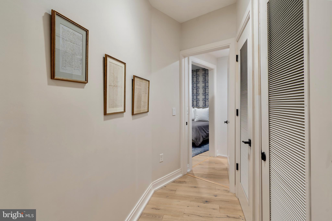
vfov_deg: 67.4
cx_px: 166
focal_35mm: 18
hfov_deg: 90.0
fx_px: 166
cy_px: 110
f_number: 8
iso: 50
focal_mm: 18
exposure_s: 3.2
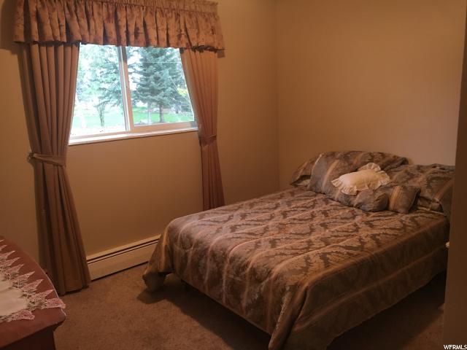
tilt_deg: -12.2
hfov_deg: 61.7
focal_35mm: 29
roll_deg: +2.5
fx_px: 391
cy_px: 175
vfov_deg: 48.2
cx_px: 234
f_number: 2.2
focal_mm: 4.15
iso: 200
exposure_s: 1/17
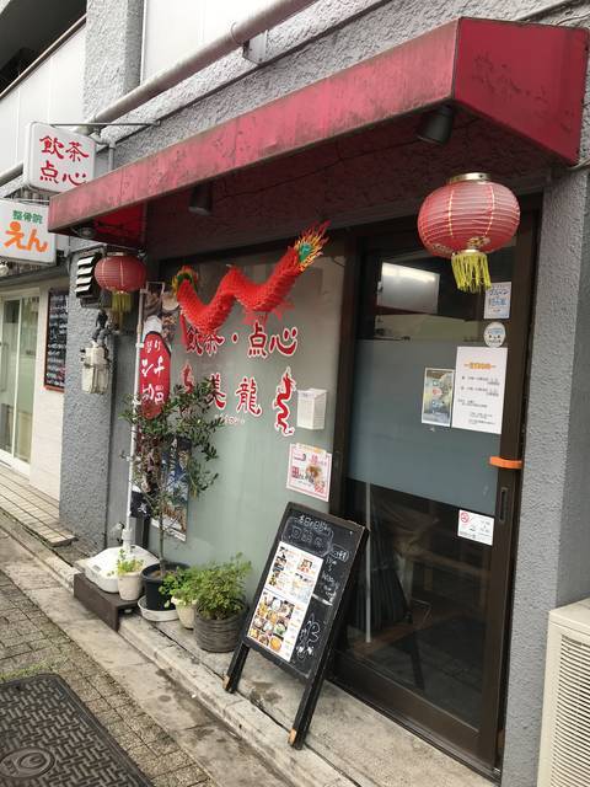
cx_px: 295
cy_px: 394
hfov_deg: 49.7
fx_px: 636
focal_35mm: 28
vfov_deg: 63.4
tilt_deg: -1.6
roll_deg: -2.8
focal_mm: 3.99
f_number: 1.8
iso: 20
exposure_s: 1/122
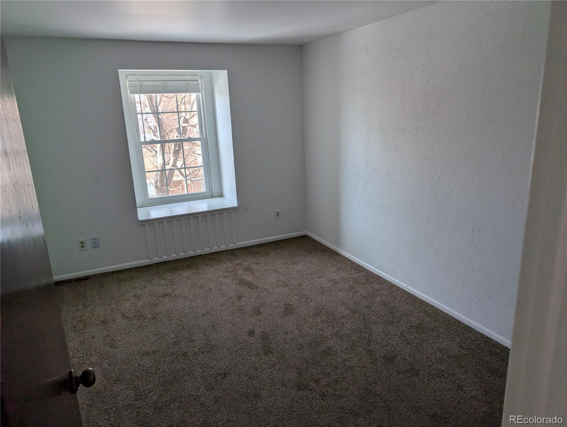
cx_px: 284
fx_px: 394
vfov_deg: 56.9
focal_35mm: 24
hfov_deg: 71.5
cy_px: 214
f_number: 1.68
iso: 60
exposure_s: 1/125
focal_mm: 6.9
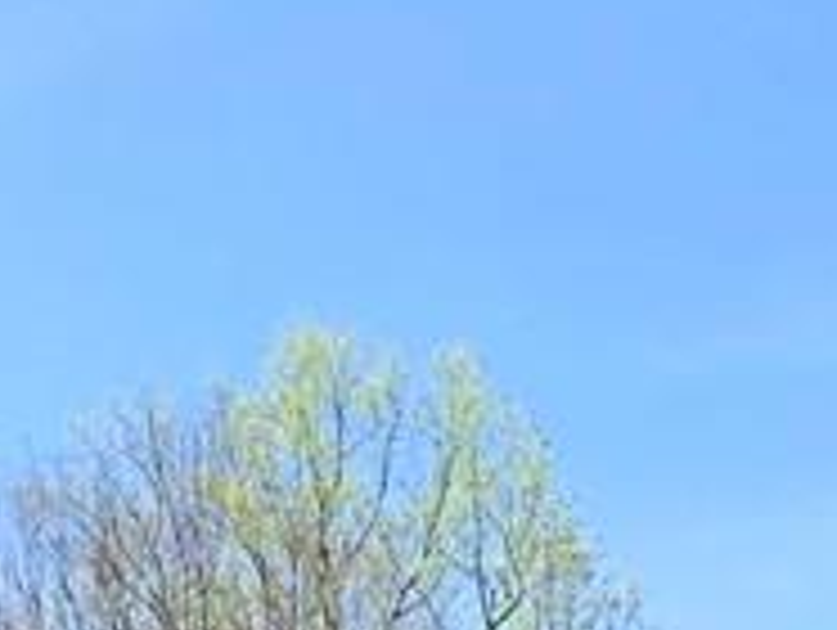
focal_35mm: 143
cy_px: 1454
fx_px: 3462
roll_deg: +0.2
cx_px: 284
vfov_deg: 9.4
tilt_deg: +4.7
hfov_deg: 13.8
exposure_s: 1/1266
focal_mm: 4.25
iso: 25
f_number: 1.8
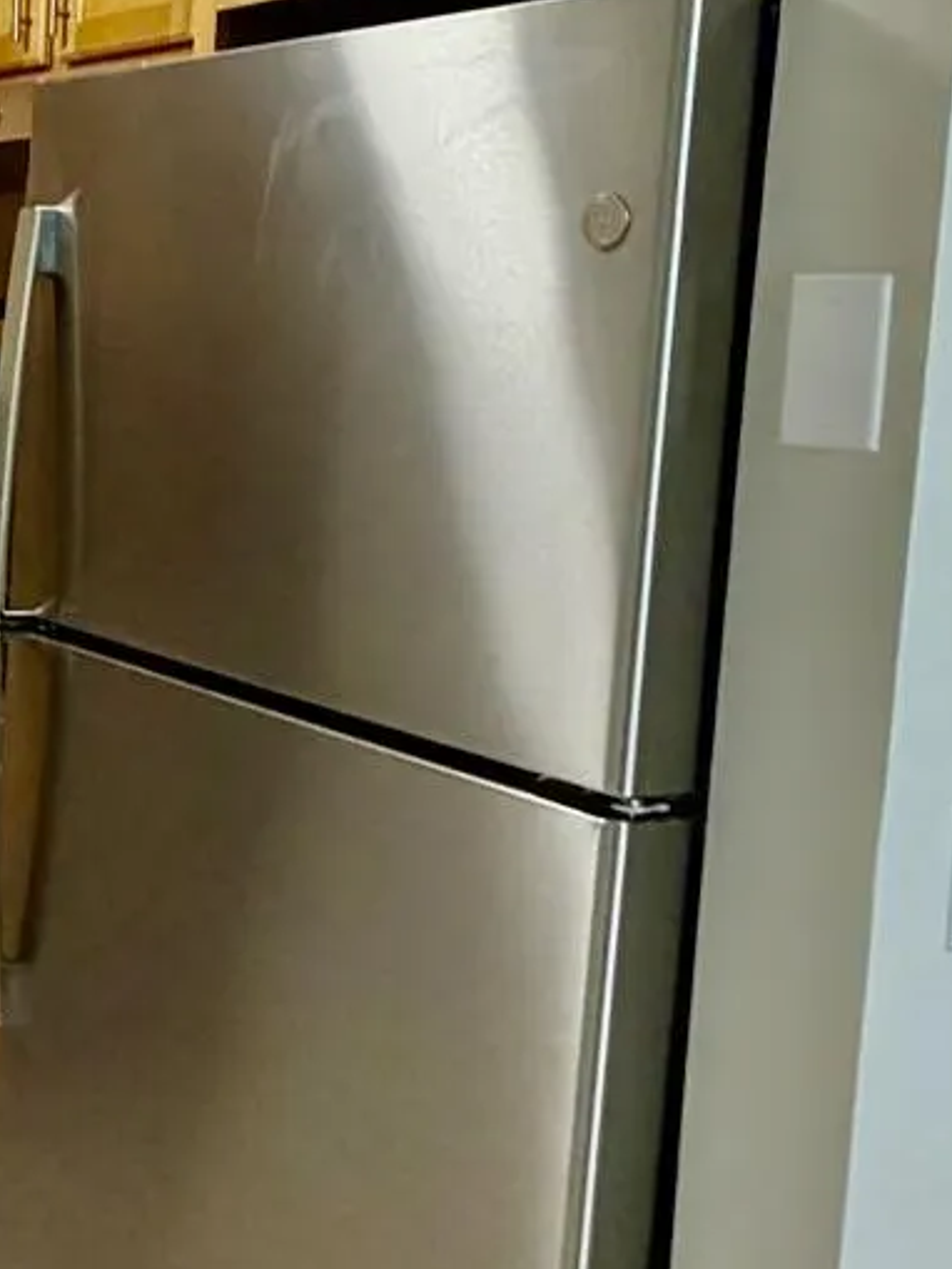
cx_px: -411
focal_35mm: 55
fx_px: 2016
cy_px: 551
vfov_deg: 34.9
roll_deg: +0.5
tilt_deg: -5.8
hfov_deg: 22.5
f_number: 2.2
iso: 200
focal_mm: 2.22
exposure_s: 1/60
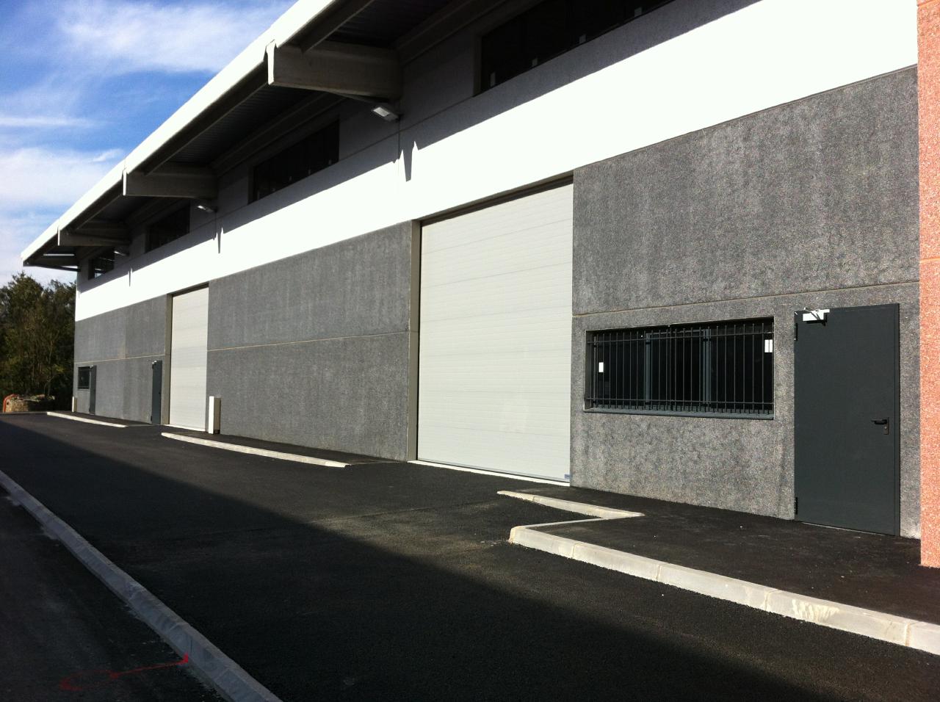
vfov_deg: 40.6
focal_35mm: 35
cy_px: 351
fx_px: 949
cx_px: 470
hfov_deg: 52.7
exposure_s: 1/1160
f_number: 2.8
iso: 80
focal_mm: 3.85
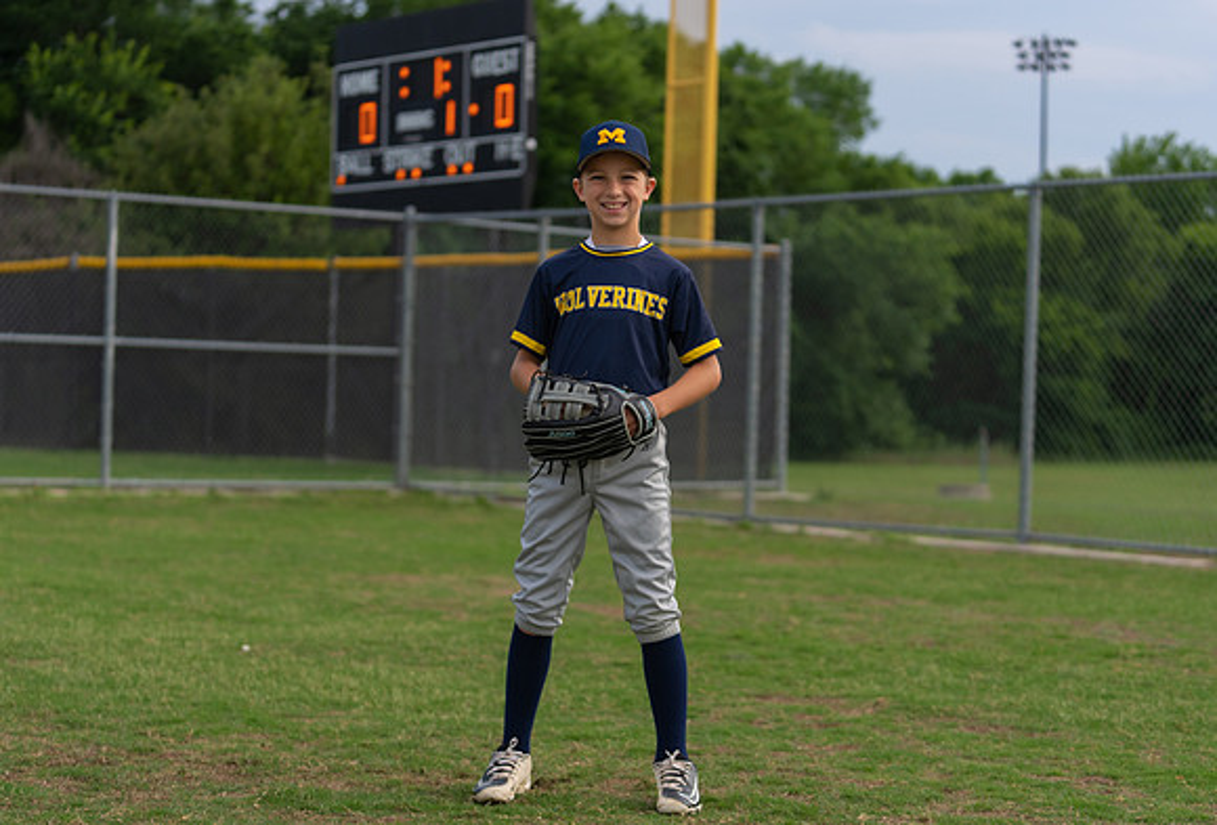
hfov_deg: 26.5
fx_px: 2583
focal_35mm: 76
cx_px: 580
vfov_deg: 18.1
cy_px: 408
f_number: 2.8
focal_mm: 70
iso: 160
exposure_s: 1/320
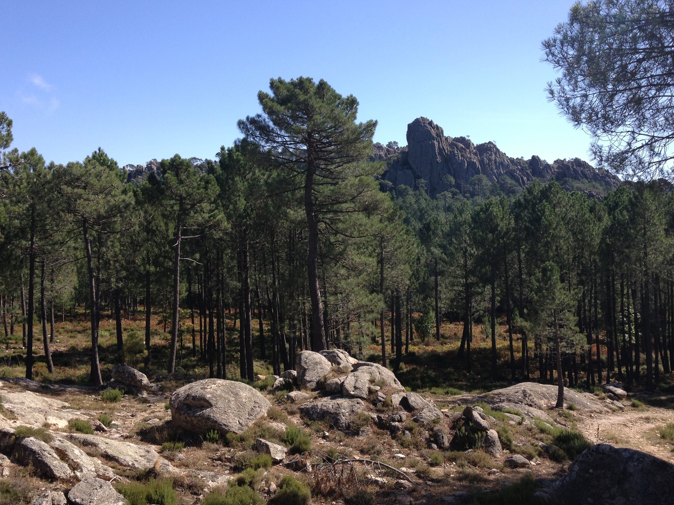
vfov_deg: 39.7
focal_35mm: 36
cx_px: 328
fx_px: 701
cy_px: 252
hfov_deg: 51.3
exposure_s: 1/1082
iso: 64
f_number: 2.4
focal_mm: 4.28
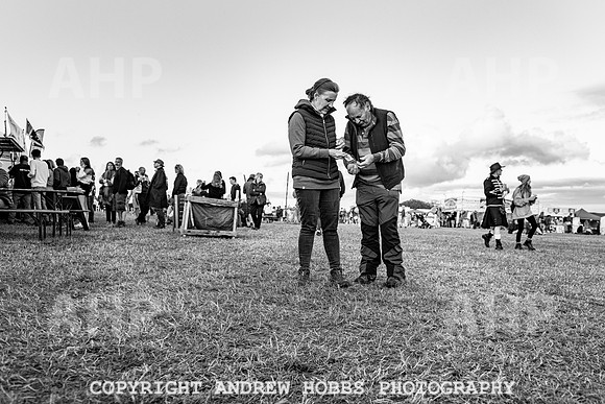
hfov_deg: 64.1
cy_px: 221
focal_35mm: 29
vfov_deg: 45.4
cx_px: 331
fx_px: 482
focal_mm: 24
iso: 720
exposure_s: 1/1000
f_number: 4
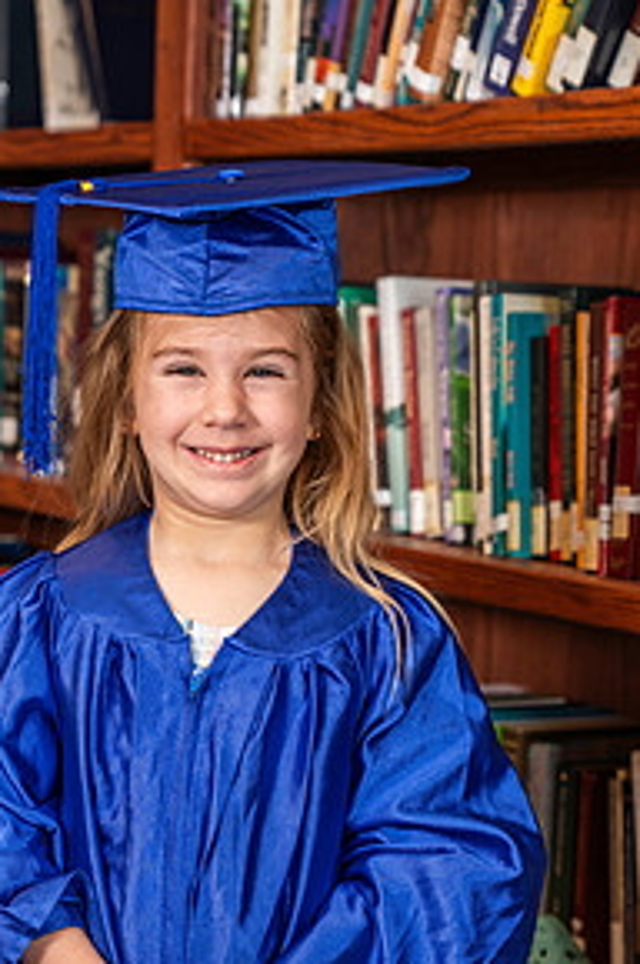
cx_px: 197
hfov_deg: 12.9
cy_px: 747
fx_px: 2833
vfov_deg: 19.1
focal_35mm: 106
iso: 500
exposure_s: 1/160
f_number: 4
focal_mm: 68
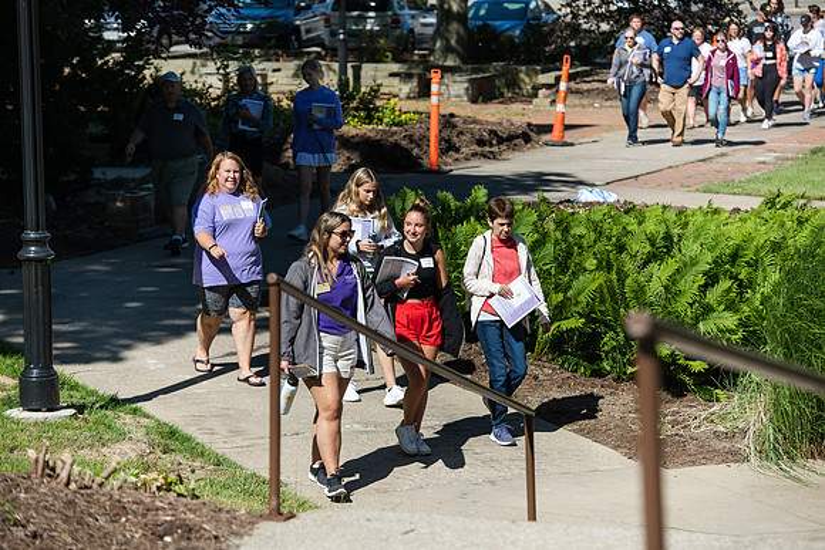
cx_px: 412
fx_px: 2796
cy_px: 275
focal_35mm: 122
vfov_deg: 11.2
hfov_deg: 16.8
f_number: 4
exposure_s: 1/800
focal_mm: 122
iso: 100
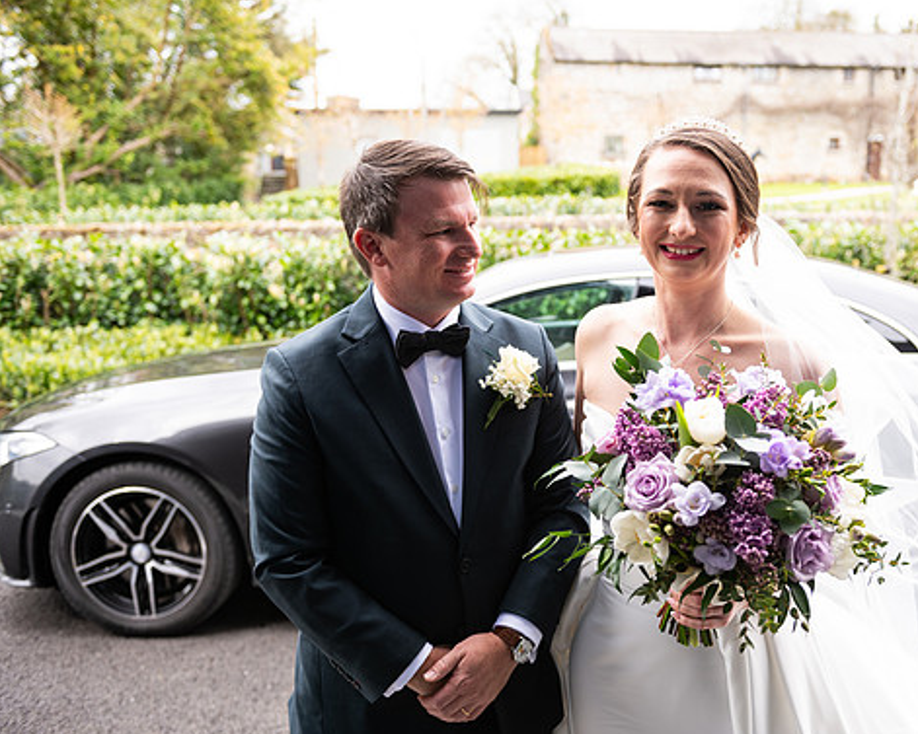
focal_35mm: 37
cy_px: 375
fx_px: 1005
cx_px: 559
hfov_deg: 48.7
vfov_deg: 40.1
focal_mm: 32
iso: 200
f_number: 3.5
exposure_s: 1/200
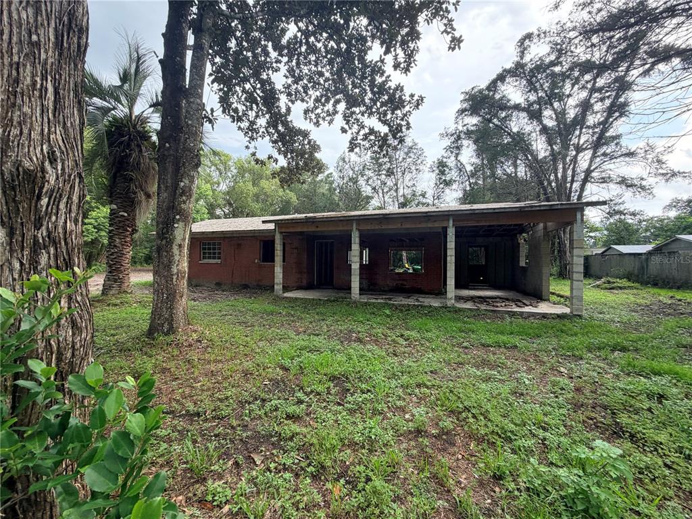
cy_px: 260
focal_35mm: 14
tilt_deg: +0.0
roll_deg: +0.8
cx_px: 346
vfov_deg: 85.7
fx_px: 280
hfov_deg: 102.1
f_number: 2.2
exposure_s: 1/121
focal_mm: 2.22
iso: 64
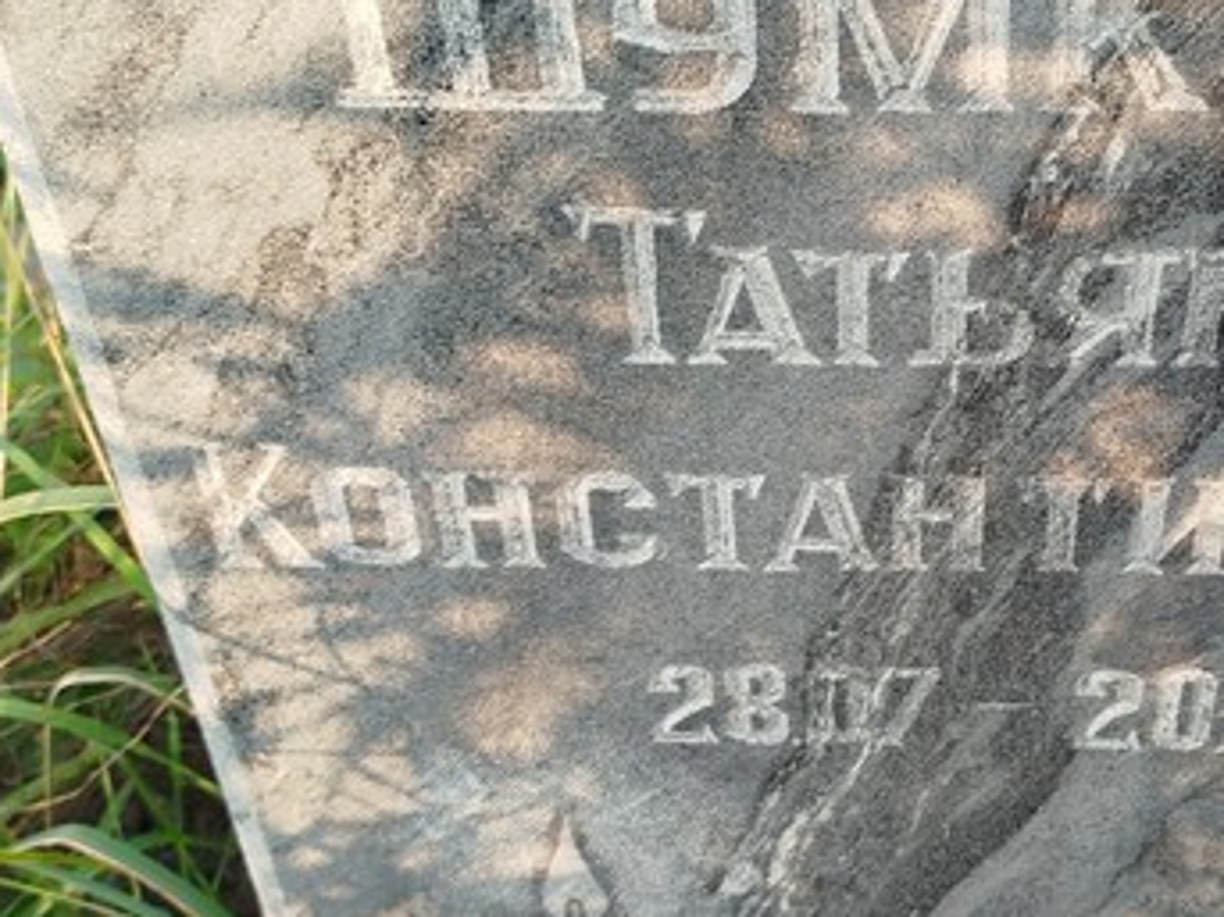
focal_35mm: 56
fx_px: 1979
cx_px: 839
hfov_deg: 34.0
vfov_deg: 26.1
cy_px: 425
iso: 50
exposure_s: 1/114
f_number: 1.7
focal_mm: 5.31
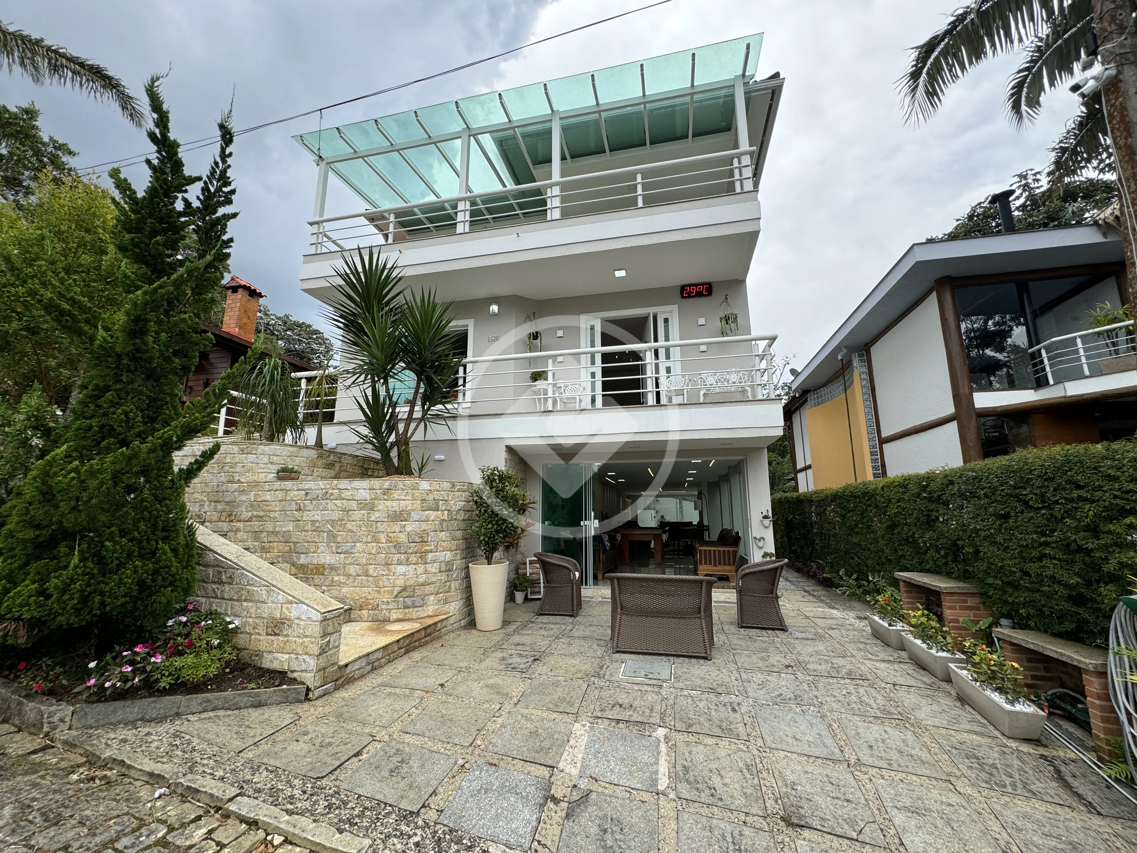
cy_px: 426
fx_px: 460
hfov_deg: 102.1
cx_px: 568
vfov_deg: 85.7
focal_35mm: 14
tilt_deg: +11.0
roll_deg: +0.5
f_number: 2.2
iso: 50
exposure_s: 1/858
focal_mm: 2.22
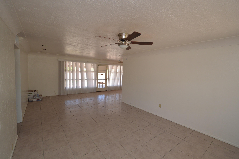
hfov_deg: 100.4
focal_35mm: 15
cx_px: 120
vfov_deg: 77.2
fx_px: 99
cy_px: 80
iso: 400
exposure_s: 1/100
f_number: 5
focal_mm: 10
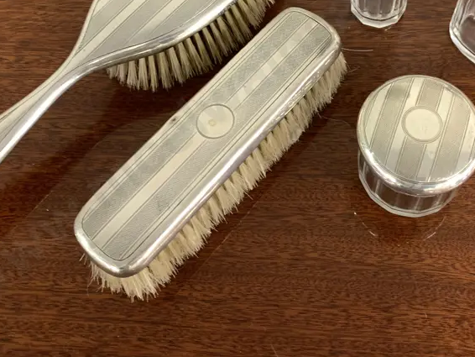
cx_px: 311
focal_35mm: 47
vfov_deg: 29.6
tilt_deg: -59.8
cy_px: 36
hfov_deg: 40.0
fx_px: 645
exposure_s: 1/50
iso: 160
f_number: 1.8
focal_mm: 4.25
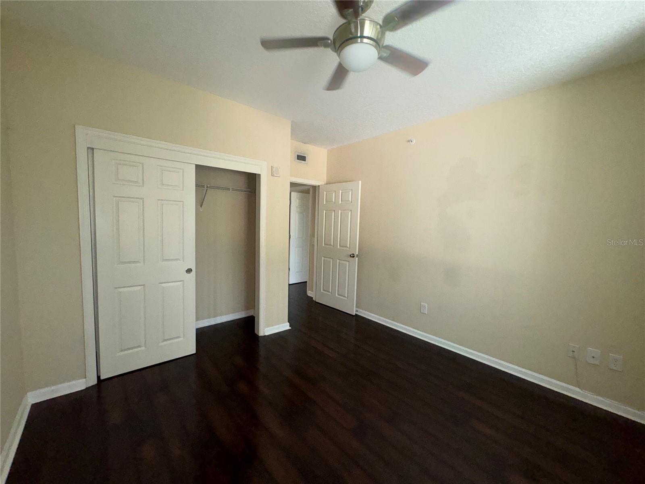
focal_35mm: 14
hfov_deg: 102.1
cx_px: 322
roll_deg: -1.7
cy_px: 242
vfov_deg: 85.7
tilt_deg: -4.8
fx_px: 261
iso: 160
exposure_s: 1/60
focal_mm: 2.22
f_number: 2.2
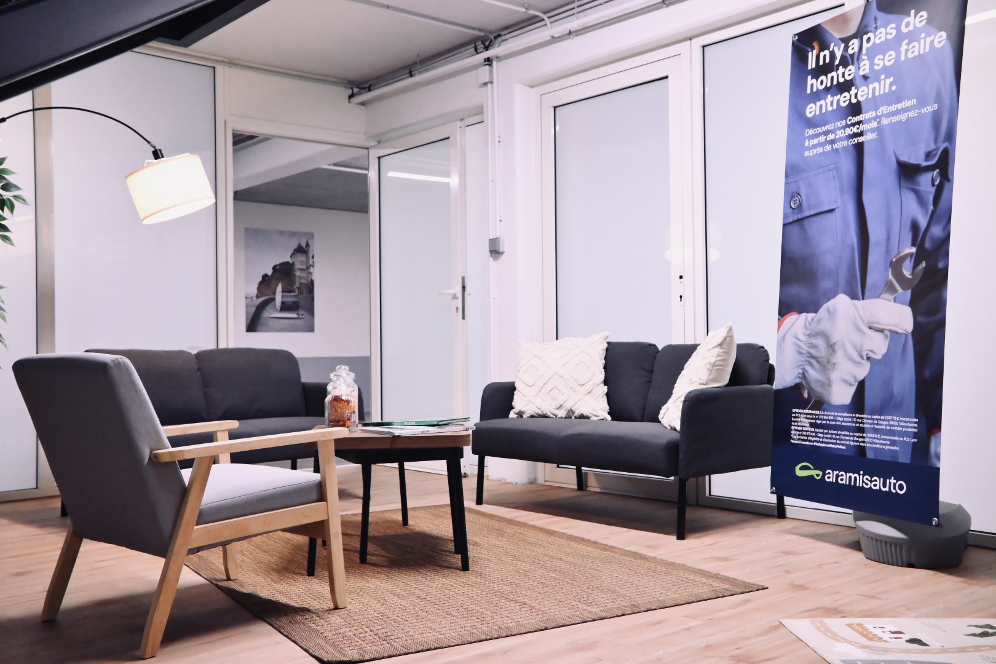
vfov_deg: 36.9
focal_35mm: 36
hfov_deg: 53.1
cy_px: 332
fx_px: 996
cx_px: 498
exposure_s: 1/100
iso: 4000
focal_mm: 24
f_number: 5.6
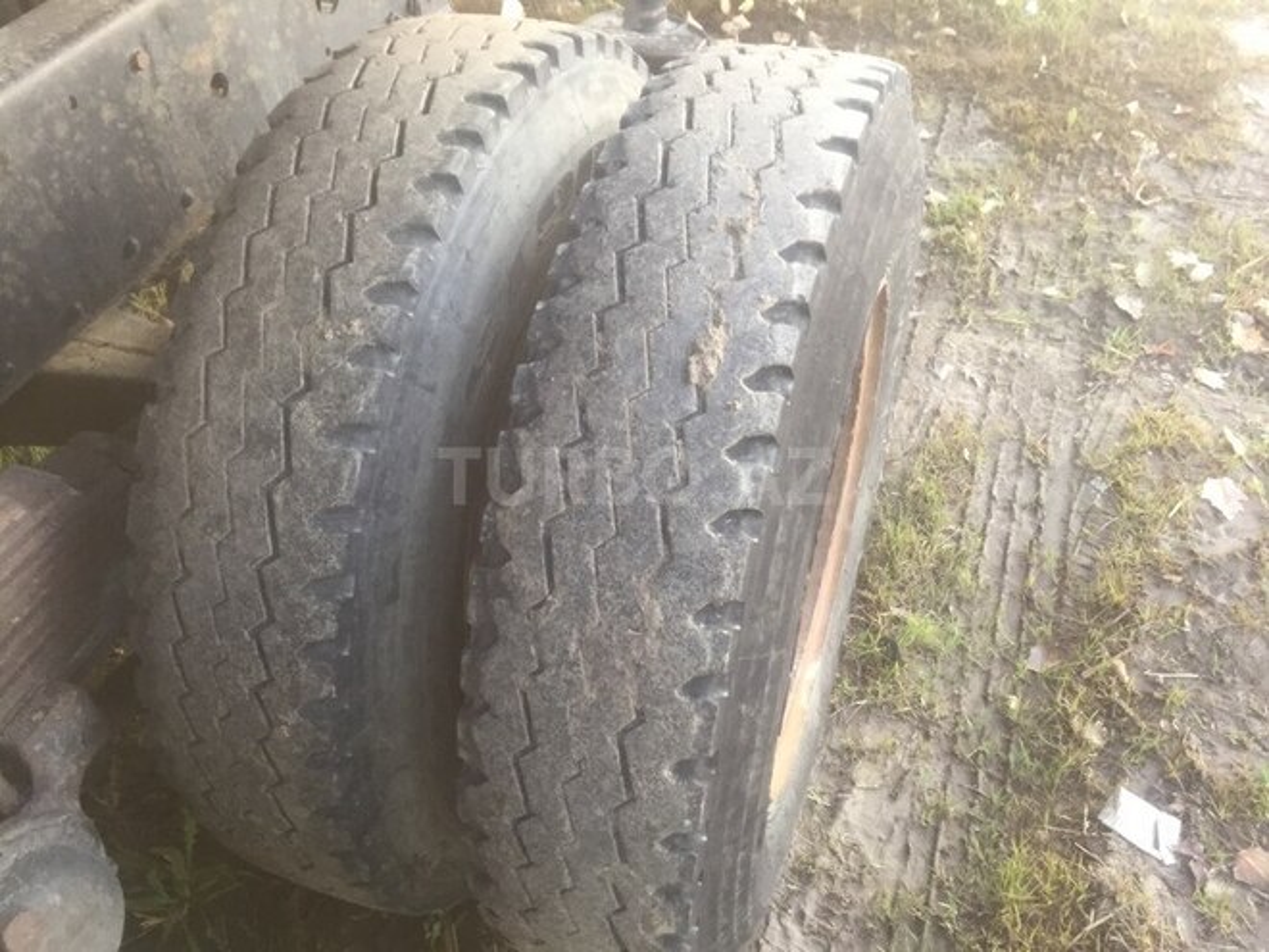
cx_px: 634
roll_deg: +2.8
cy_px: 476
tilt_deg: -43.1
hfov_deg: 61.7
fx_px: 1063
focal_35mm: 29
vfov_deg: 48.2
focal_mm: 4.15
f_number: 2.2
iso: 64
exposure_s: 1/33
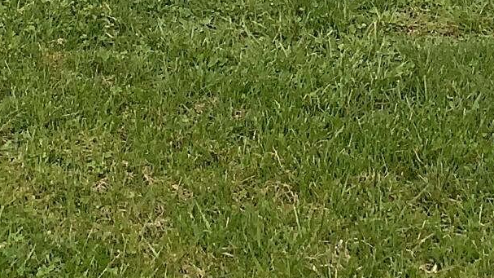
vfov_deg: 7.4
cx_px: 203
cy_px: -625
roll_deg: -1.8
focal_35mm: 140
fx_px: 1833
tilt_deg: -0.1
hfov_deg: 15.3
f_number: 1.8
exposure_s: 1/1299
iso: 32
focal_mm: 4.25
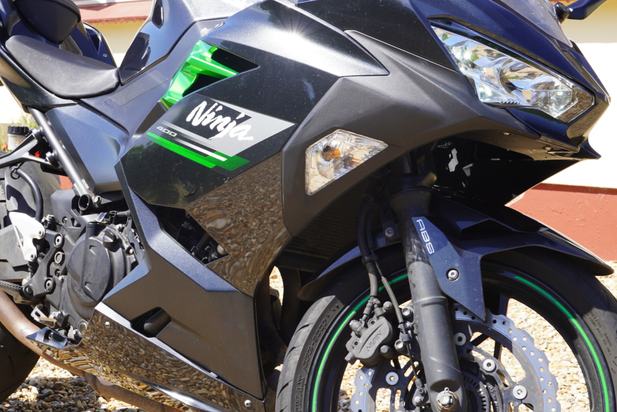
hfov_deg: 27.4
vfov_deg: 18.5
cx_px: 264
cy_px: 177
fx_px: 1265
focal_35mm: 74
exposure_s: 1/100
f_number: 8
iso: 100
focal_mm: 33
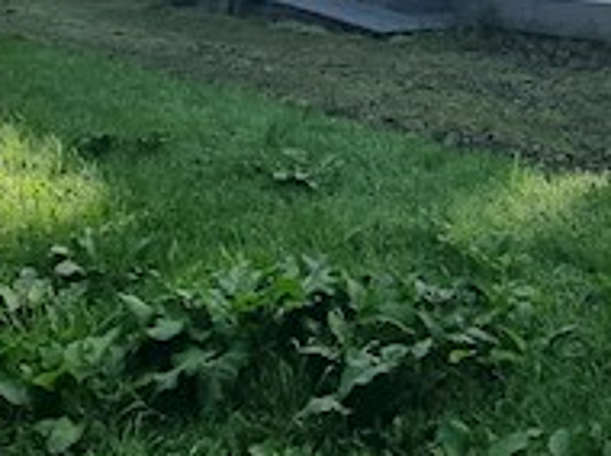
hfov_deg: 39.6
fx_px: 846
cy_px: -217
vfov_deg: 24.1
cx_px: 257
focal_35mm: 48
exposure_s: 1/1608
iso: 50
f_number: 2.2
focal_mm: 2.2
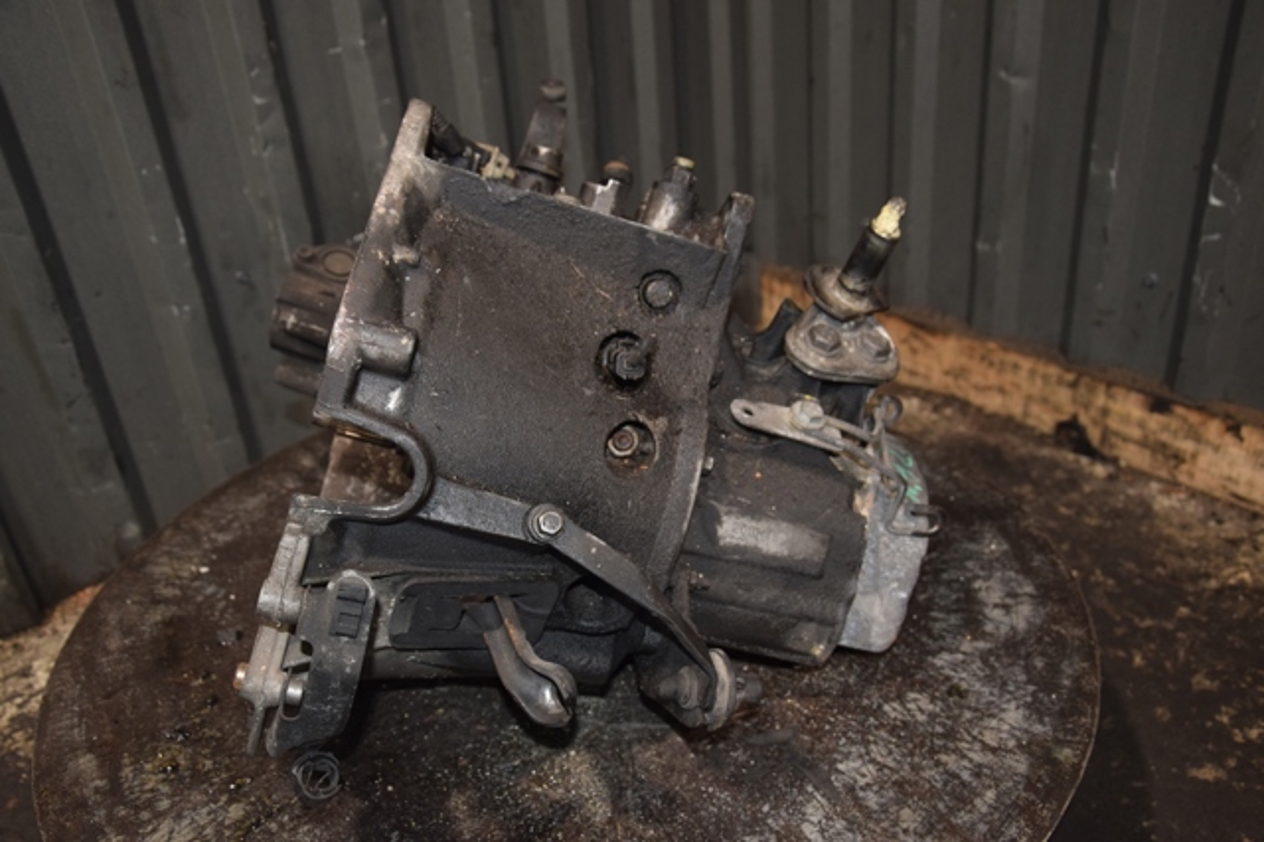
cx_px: 632
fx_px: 1105
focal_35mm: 32
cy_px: 421
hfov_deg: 59.5
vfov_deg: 41.7
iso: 800
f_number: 5
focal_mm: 21
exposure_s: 1/60
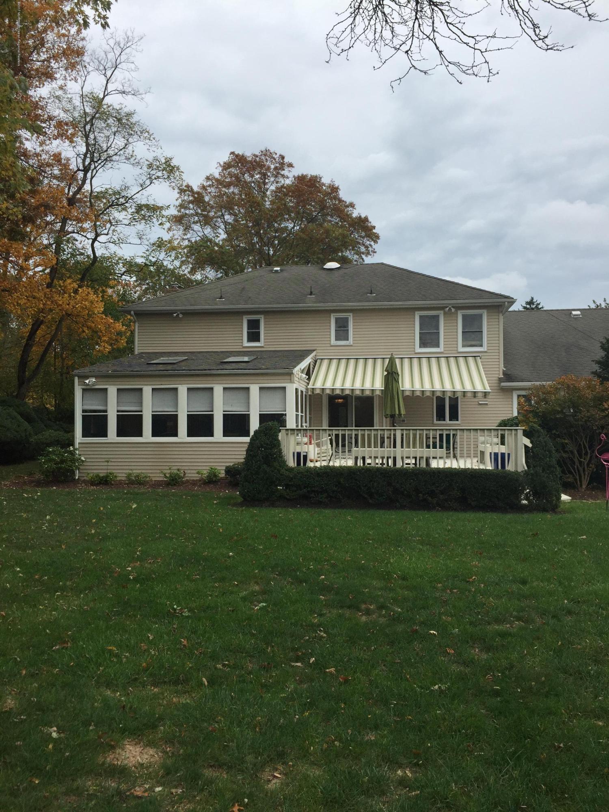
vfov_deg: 61.7
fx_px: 680
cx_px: 304
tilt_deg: +2.8
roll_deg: -0.7
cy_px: 406
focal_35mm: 29
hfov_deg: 48.2
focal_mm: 4.15
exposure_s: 1/1041
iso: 32
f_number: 2.2
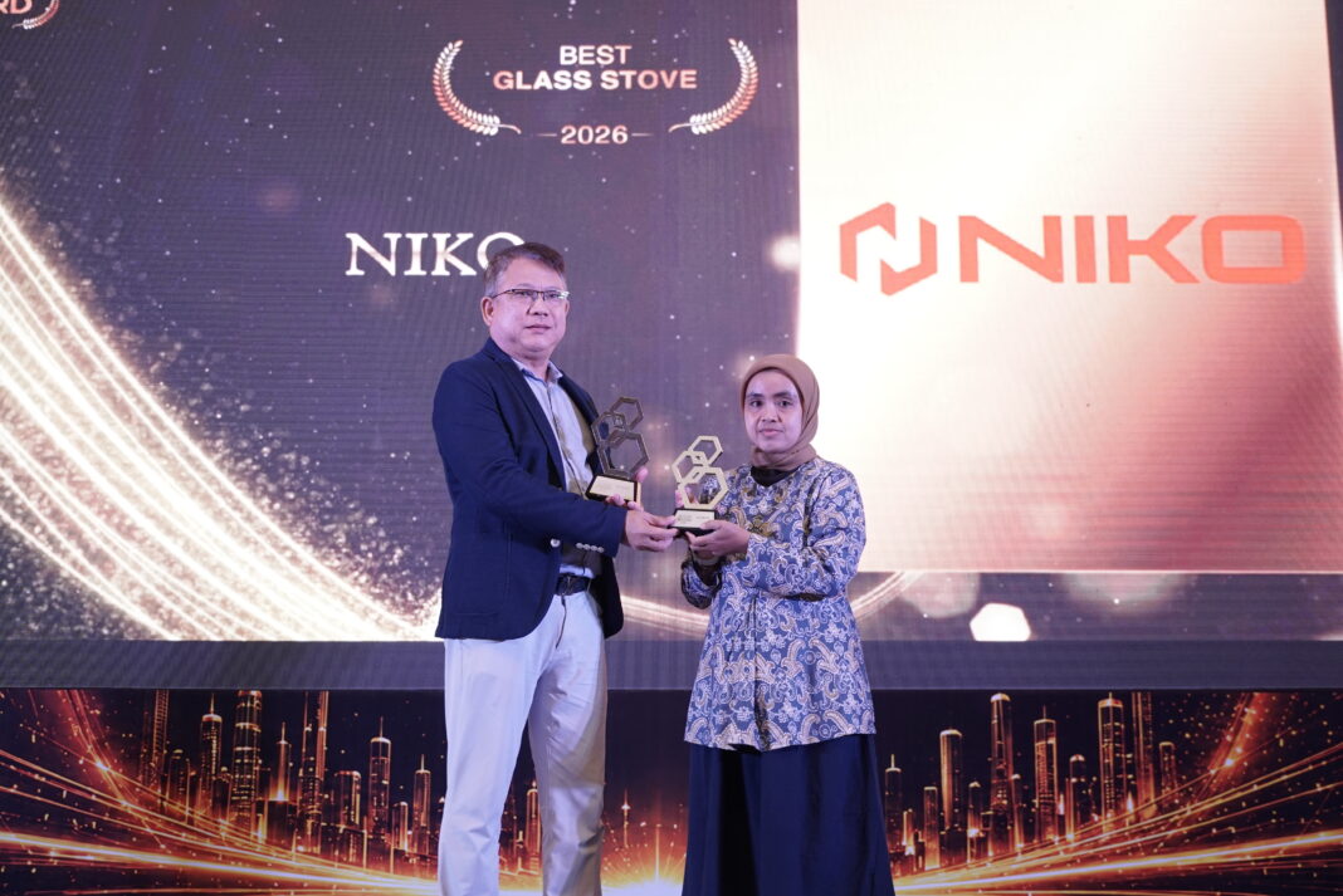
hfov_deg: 36.2
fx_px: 2053
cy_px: 448
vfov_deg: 24.6
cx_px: 672
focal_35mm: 55
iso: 1250
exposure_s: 1/60
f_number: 4
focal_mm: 55
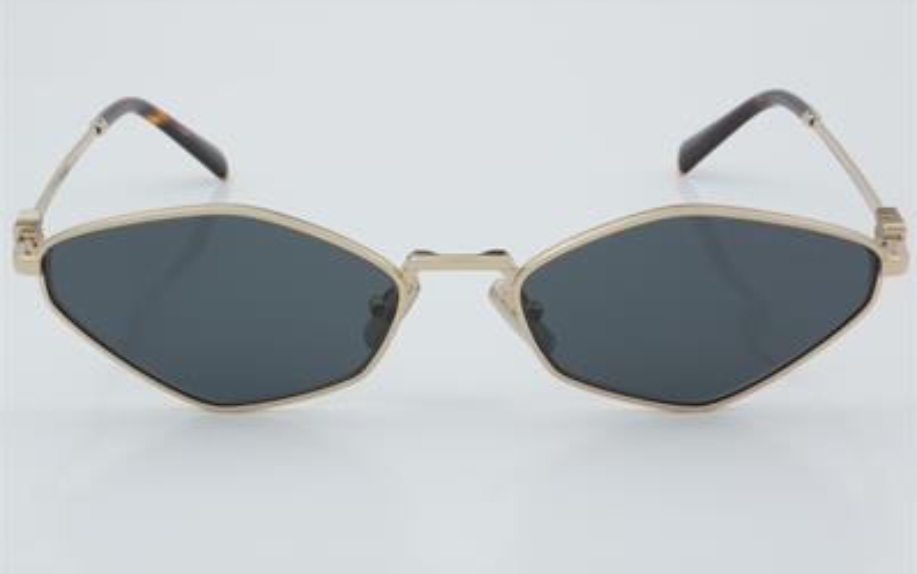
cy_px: 293
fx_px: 2113
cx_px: 458
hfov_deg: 24.5
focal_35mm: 85
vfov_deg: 15.5
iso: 100
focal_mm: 55
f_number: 32
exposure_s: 1/4
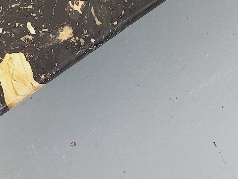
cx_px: 136
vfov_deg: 16.1
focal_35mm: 82
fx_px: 564
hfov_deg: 23.8
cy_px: -106
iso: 250
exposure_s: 1/50
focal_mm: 4.65
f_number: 1.8
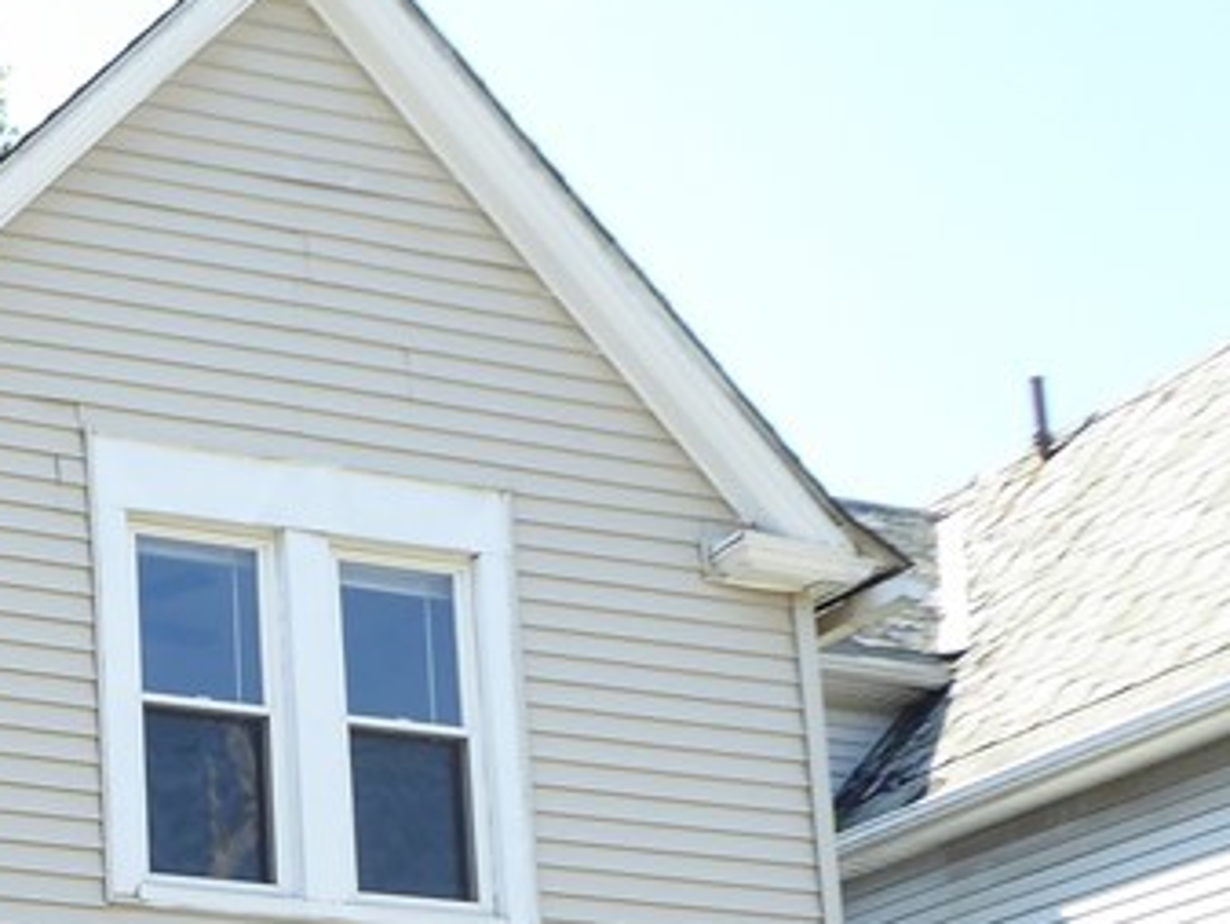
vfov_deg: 16.0
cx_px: -398
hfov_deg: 20.2
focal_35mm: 88
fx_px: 3128
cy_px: 1176
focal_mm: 5
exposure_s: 1/200
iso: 80
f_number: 3.5
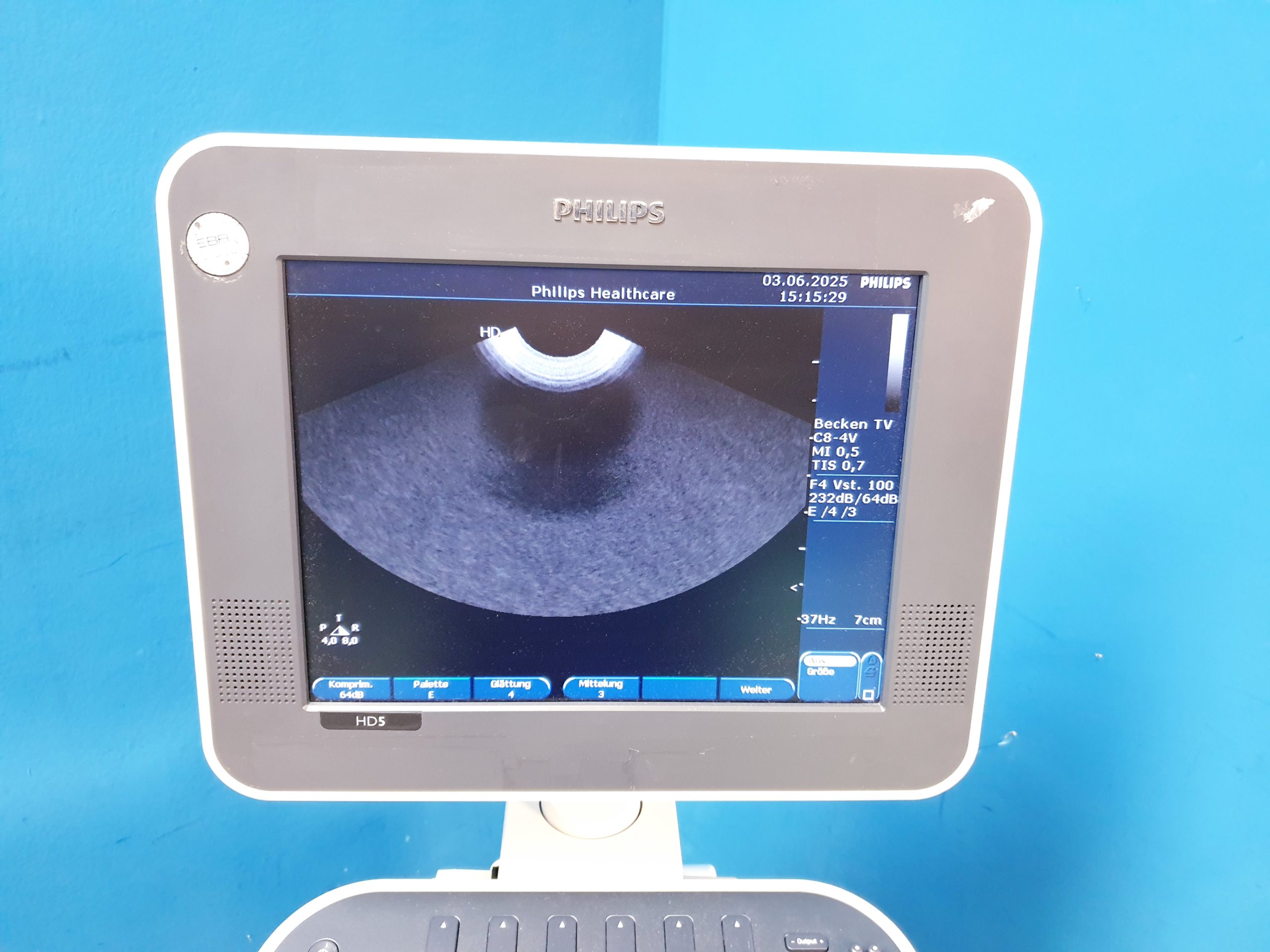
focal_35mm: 26
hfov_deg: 67.3
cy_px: 476
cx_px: 635
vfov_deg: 53.1
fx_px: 954
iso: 320
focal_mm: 4.3
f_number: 1.5
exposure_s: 1/33
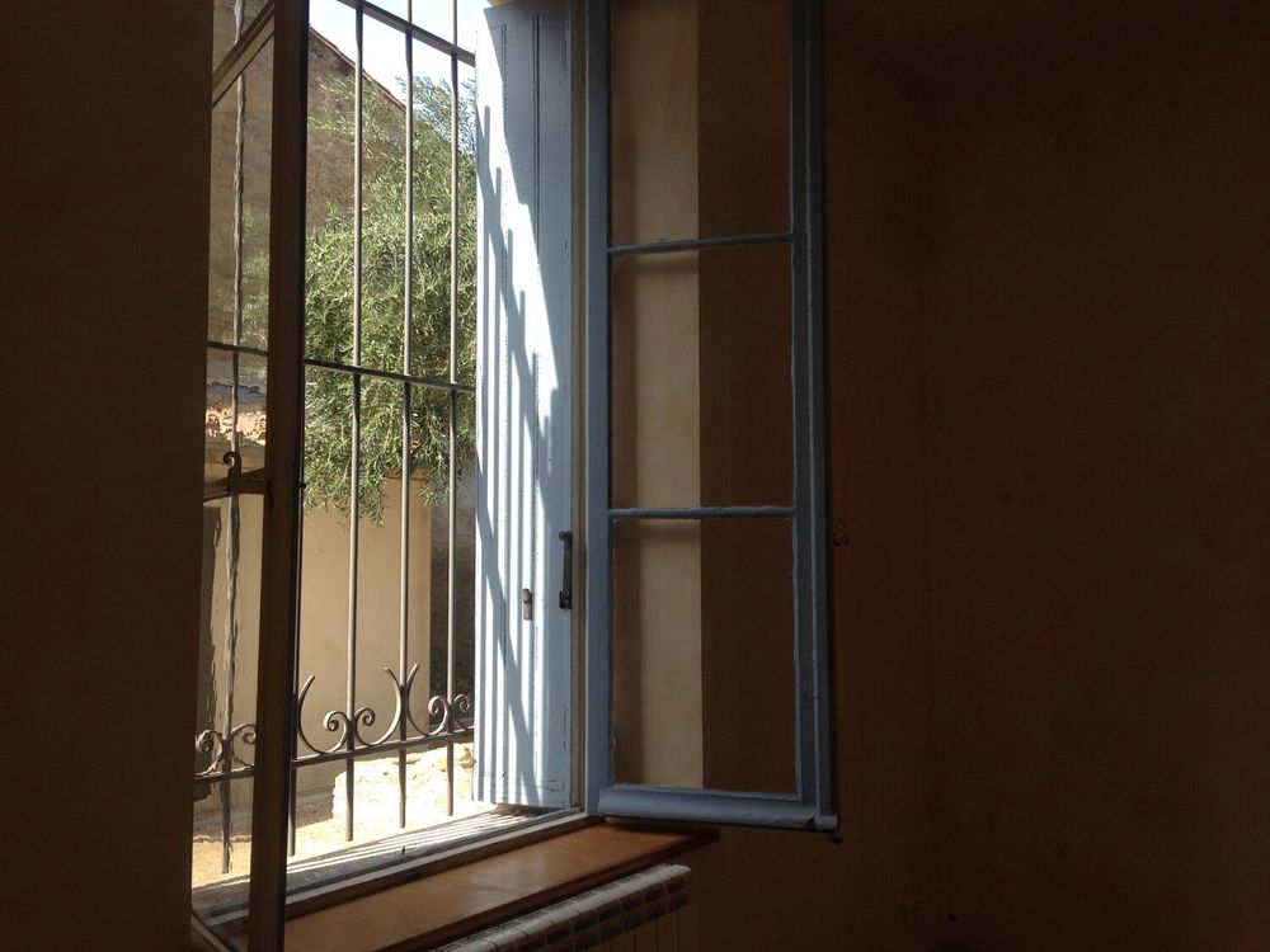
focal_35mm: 33
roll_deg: -0.7
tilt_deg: +3.7
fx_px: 1211
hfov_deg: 55.4
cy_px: 476
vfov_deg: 42.9
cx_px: 635
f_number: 2.4
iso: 50
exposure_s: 1/345
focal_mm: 4.12
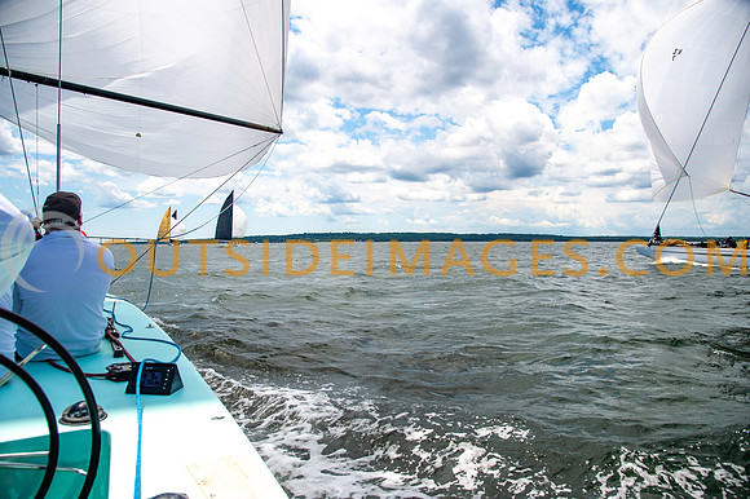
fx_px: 505
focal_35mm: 24
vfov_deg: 52.6
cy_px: 250
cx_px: 375
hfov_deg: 73.2
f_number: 5.6
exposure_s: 1/2000
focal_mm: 24
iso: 250
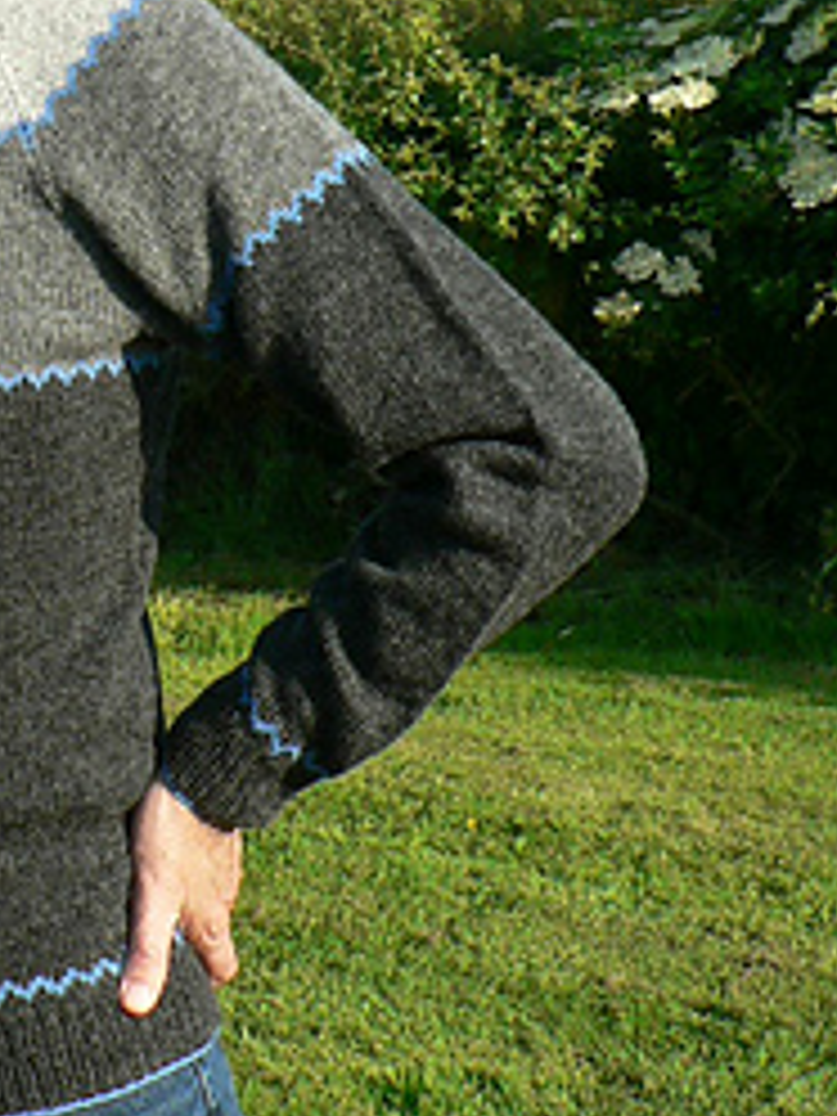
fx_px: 2998
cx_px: -45
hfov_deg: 15.5
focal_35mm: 93
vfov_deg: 21.0
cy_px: 360
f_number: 4
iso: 80
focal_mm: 6
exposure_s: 1/400
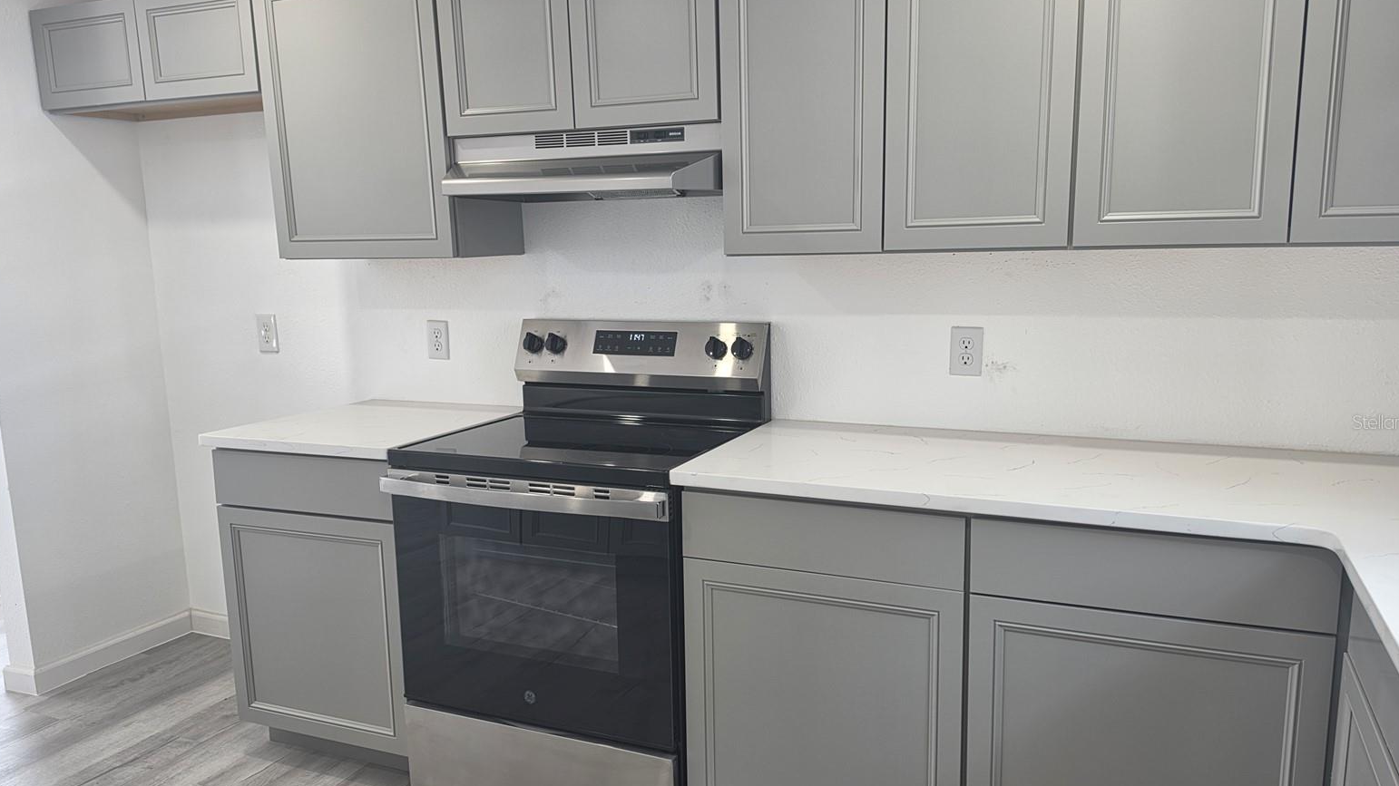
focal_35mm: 26
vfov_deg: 44.3
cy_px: 422
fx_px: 964
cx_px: 712
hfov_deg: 71.9
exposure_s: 1/120
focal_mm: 6.5
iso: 80
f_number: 1.4
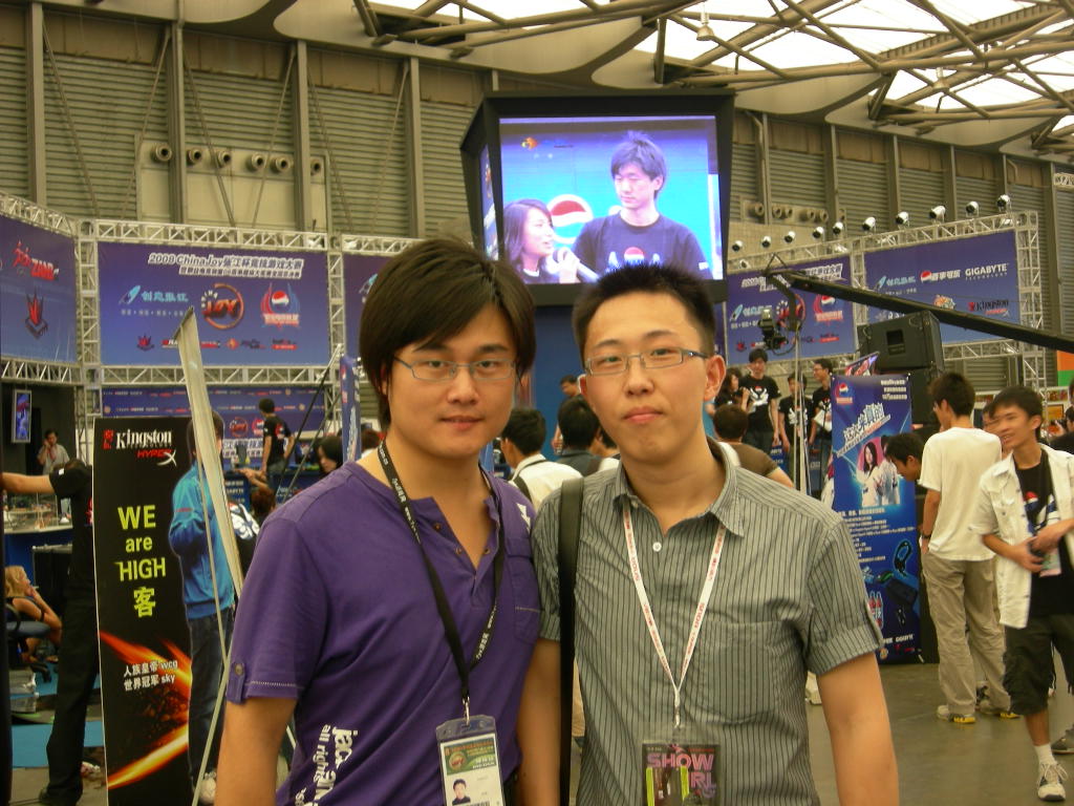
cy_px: 403
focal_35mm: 50
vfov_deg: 29.1
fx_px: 1551
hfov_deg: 38.2
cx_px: 537
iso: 64
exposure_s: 1/15.5
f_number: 3.1
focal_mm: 10.4
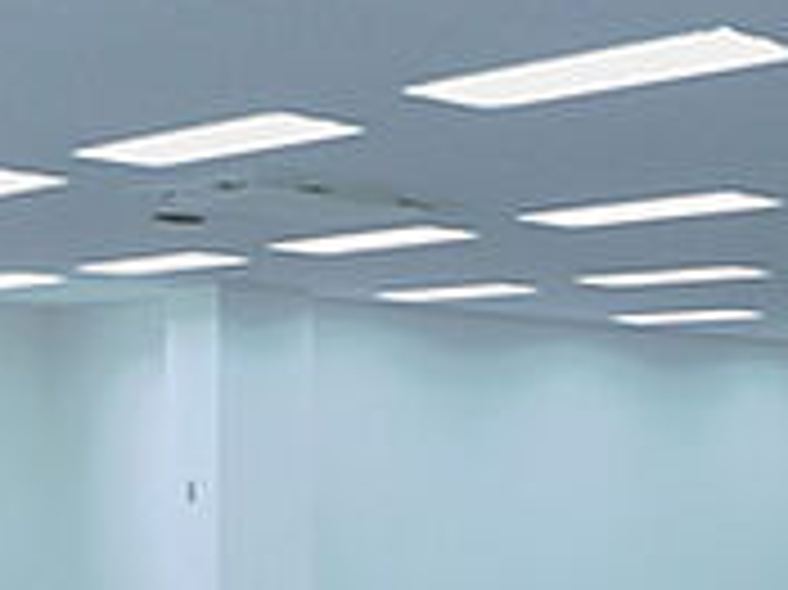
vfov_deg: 17.2
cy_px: 590
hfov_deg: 21.0
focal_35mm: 84
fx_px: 1911
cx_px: 1040
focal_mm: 4
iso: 125
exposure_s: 1/40
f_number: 3
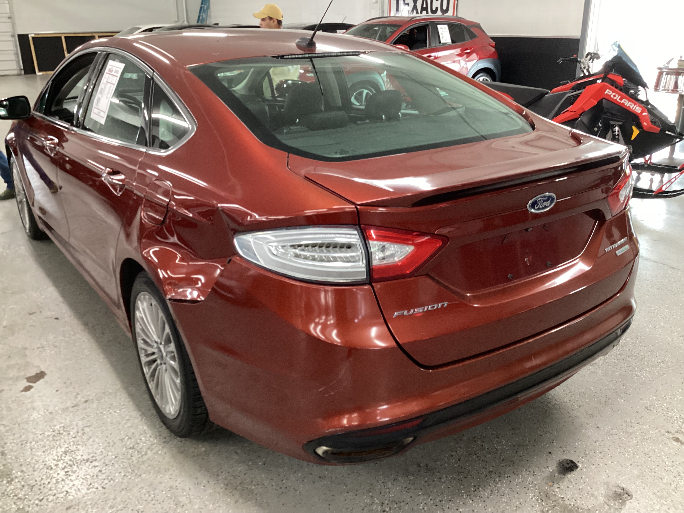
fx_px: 613
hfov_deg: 58.4
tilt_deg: -22.6
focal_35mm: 31
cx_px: 342
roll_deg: +0.2
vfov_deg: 45.4
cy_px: 256
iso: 400
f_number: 2.4
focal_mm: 3.3
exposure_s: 1/50
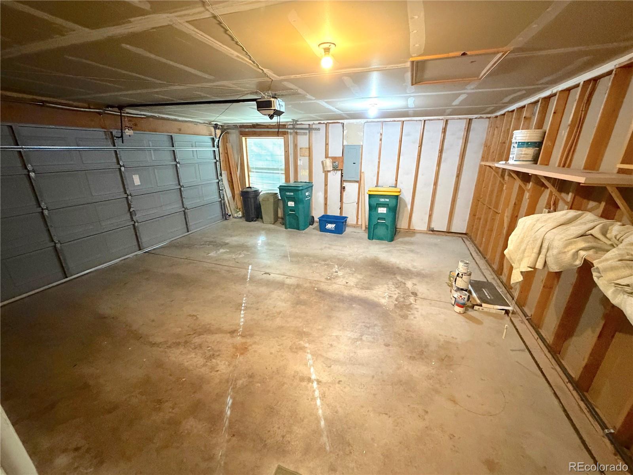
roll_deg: -0.1
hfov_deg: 102.1
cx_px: 316
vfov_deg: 85.7
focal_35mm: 14
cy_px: 238
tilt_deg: -18.1
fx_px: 256
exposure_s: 1/40
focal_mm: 2.22
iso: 1250
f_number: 2.2
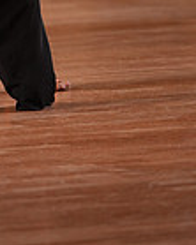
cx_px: -84
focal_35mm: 545
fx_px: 3956
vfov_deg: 3.5
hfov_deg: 2.8
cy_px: -236
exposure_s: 1/400
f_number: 2.8
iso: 500
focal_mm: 139
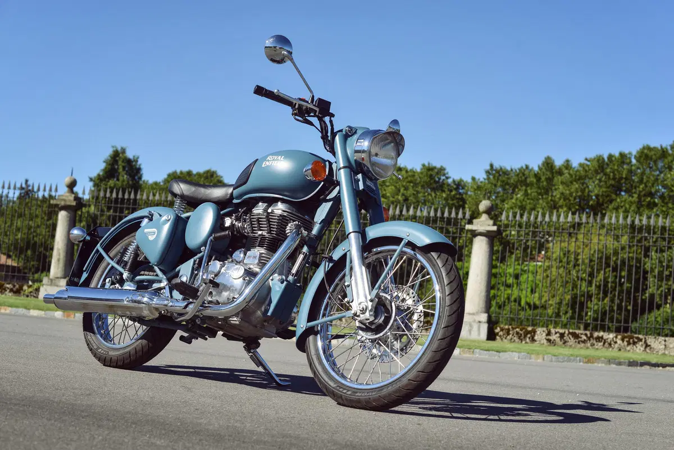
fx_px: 936
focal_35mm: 50
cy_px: 225
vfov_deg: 27.0
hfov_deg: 39.6
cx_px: 337
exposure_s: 1/640
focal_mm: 50
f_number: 6.3
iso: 100
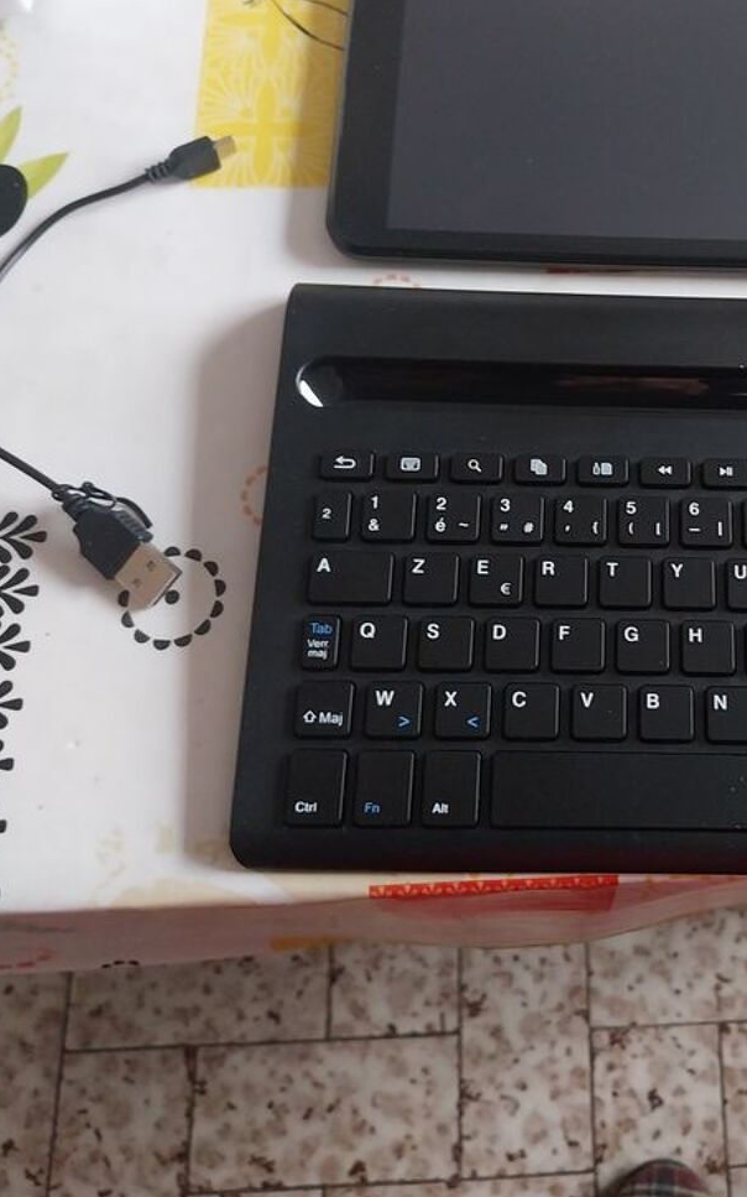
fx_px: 1238
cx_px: 605
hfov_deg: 32.6
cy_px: 466
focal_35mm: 38
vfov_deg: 51.1
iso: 500
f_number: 1.8
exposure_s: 1/25
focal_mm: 4
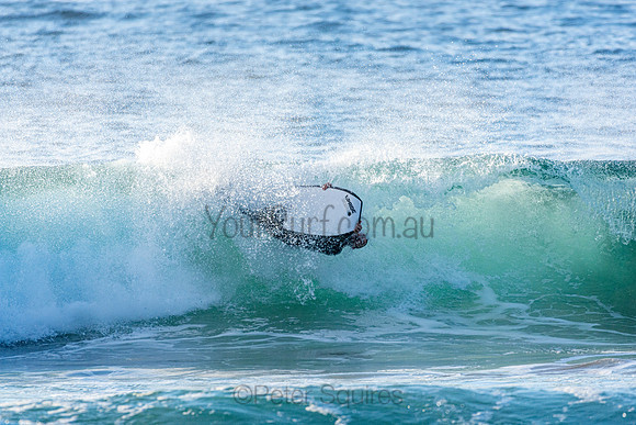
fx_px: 13252
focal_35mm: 750
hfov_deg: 2.7
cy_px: 212
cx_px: 318
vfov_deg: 1.8
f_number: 5.6
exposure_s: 1/1250
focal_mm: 500
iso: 360
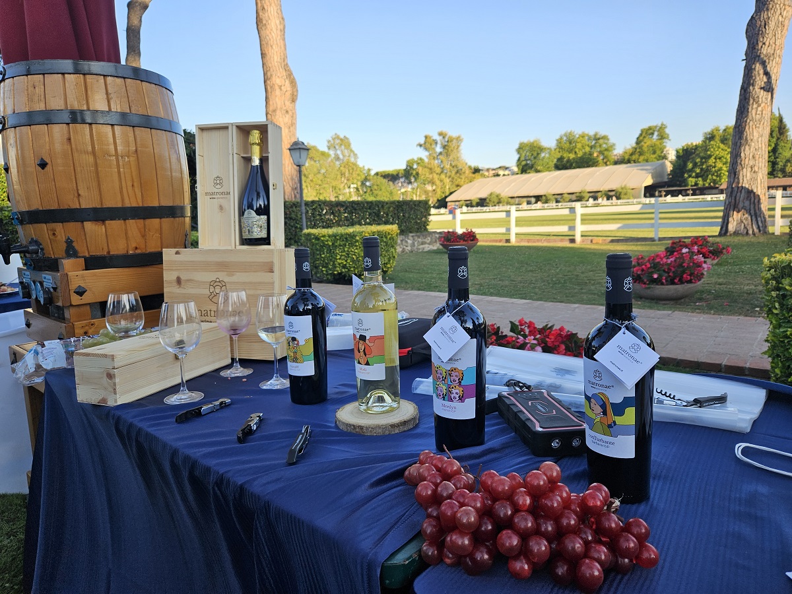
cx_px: 396
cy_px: 297
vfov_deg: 58.9
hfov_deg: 73.9
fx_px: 526
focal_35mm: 23
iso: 32
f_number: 1.8
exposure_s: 1/571
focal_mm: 5.4
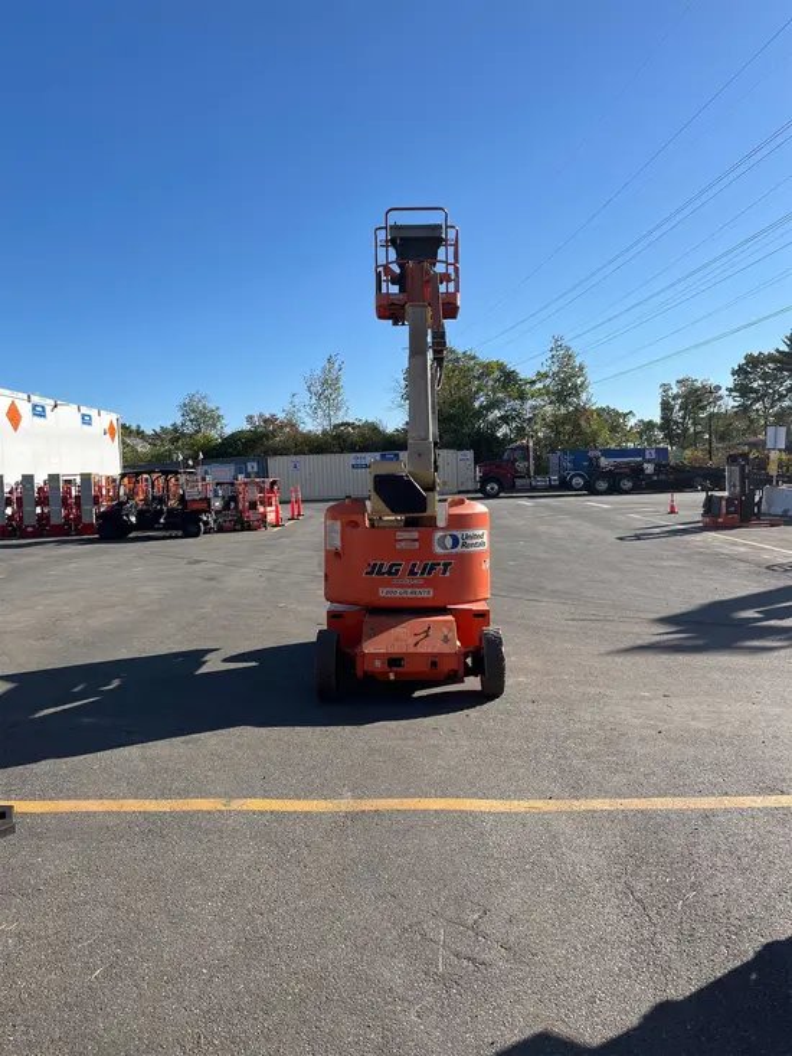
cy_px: 528
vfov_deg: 67.3
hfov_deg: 53.1
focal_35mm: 26
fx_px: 793
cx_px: 396
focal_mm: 5.1
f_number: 1.6
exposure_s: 1/3135
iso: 50
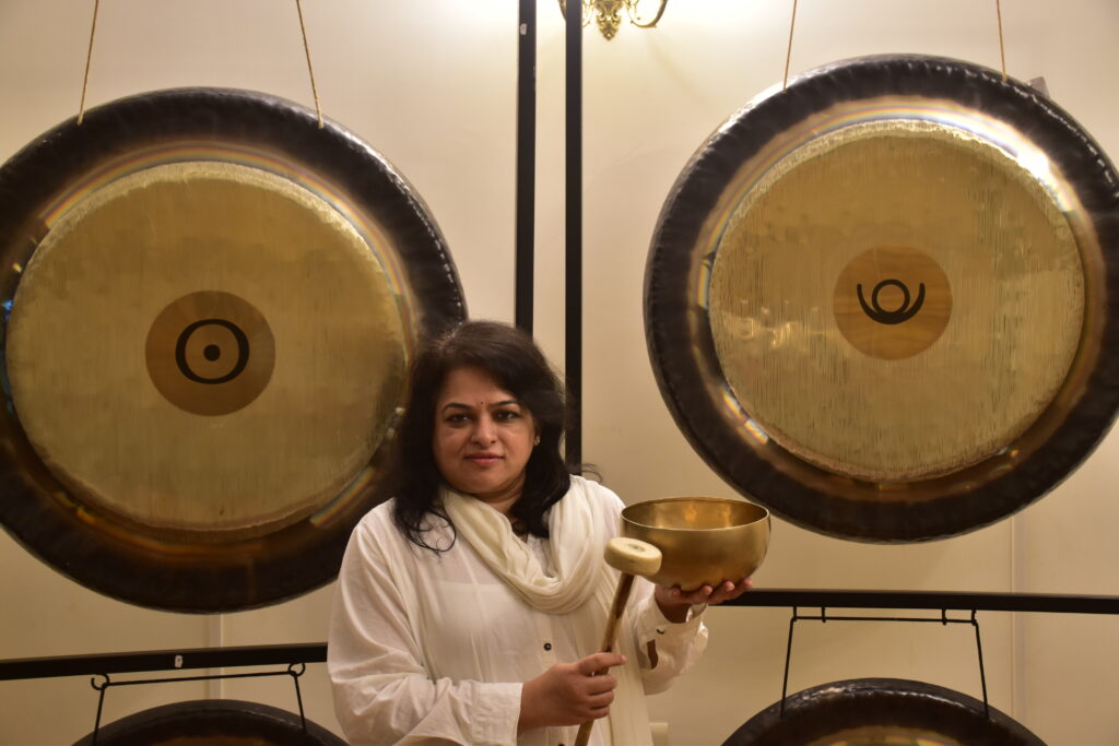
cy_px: 373
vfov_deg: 29.9
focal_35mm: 45
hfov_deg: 43.6
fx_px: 1399
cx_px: 560
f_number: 4
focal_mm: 30
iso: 500
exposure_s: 1/13
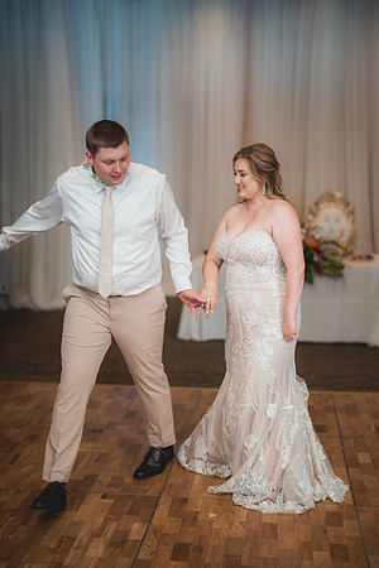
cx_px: 190
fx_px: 790
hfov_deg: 27.0
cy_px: 284
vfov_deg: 39.6
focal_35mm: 50
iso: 80
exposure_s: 1/250
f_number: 1.2
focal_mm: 50
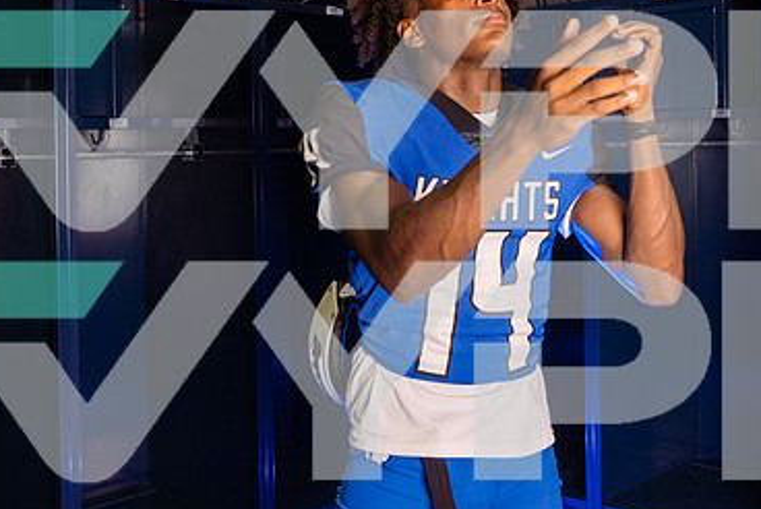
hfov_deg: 38.1
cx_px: 440
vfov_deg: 25.7
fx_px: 1100
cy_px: 121
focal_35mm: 52
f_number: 4.5
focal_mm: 33
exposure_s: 1/250
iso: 320
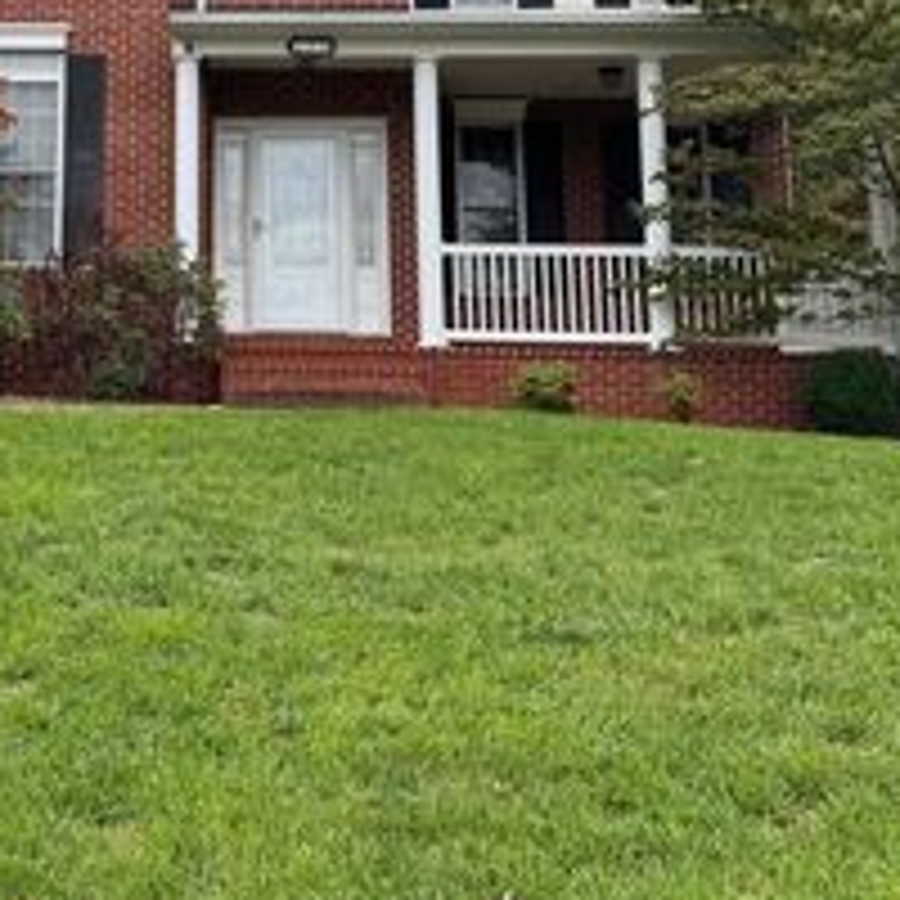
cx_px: 68
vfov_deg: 31.2
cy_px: 155
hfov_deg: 30.6
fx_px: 1559
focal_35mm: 53
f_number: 1.78
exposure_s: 1/995
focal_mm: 6.76
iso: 80
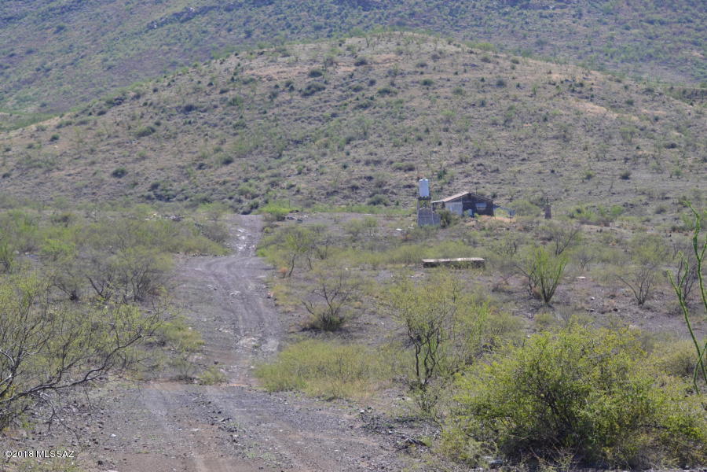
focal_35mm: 82
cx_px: 354
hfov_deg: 24.6
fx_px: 1620
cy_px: 236
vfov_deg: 16.6
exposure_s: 1/160
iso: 100
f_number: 6.3
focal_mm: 55
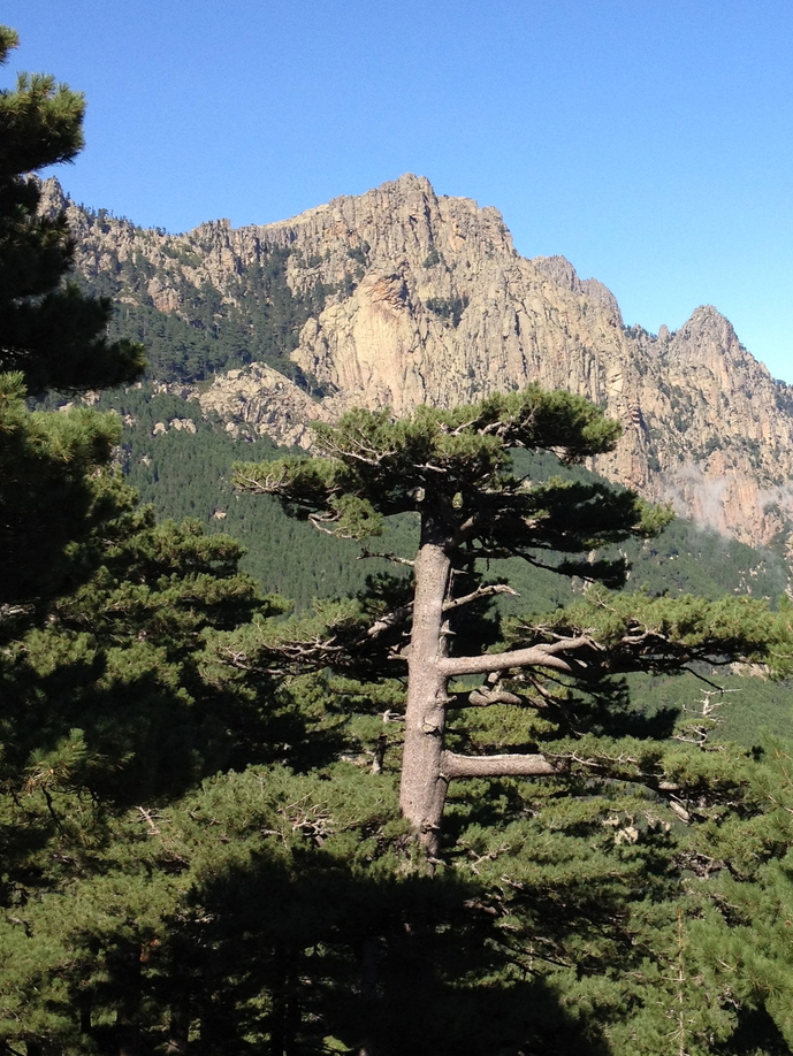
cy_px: 543
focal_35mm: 61
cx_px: 630
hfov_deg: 23.7
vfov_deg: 31.7
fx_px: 1862
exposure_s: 1/1126
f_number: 2.4
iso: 64
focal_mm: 4.28
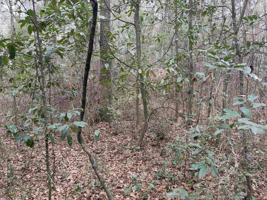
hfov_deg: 67.3
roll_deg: +0.4
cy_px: 100
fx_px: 201
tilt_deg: -3.9
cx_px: 134
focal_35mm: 26
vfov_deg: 53.1
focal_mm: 5.96
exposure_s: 1/121
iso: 125
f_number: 1.6
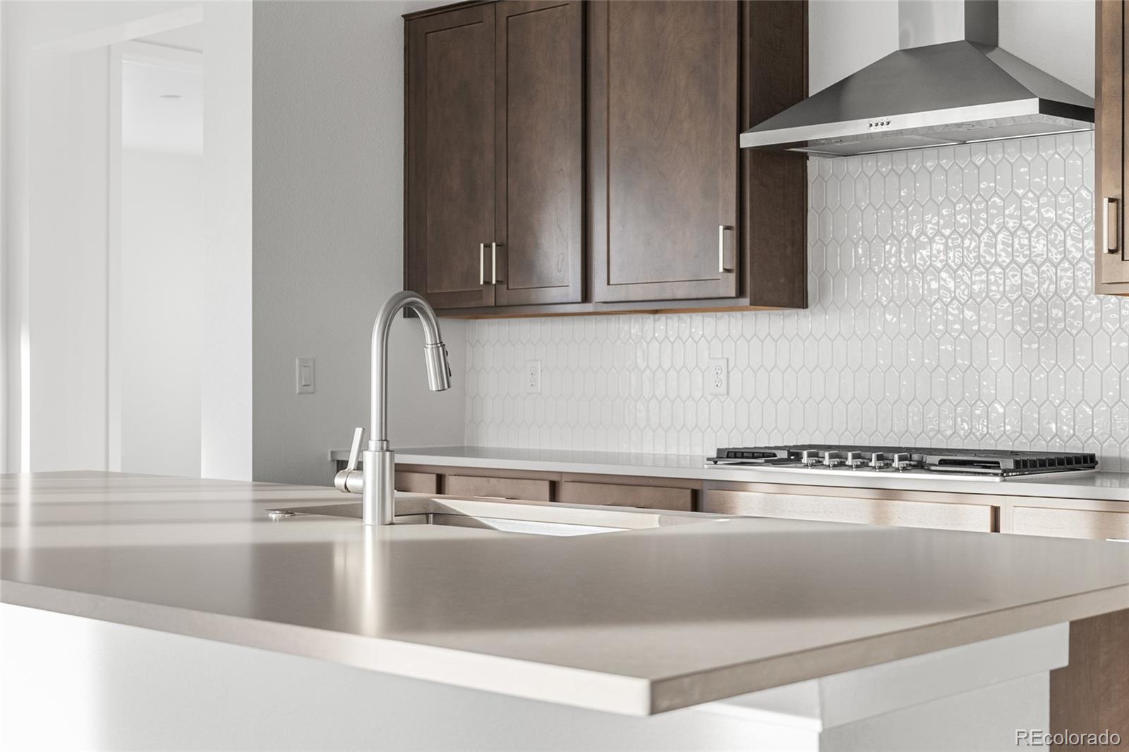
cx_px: 564
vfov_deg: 26.0
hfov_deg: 38.2
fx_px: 1630
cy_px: 376
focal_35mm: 52
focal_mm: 35
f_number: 4
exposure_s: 1/20
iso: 160
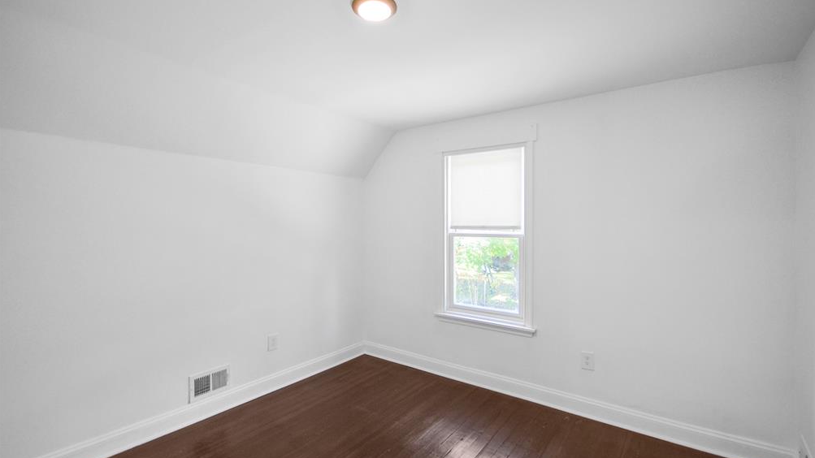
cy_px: 236
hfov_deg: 99.4
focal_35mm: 16
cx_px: 413
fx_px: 346
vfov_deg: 67.1
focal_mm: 10
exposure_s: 1/60
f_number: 4
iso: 400
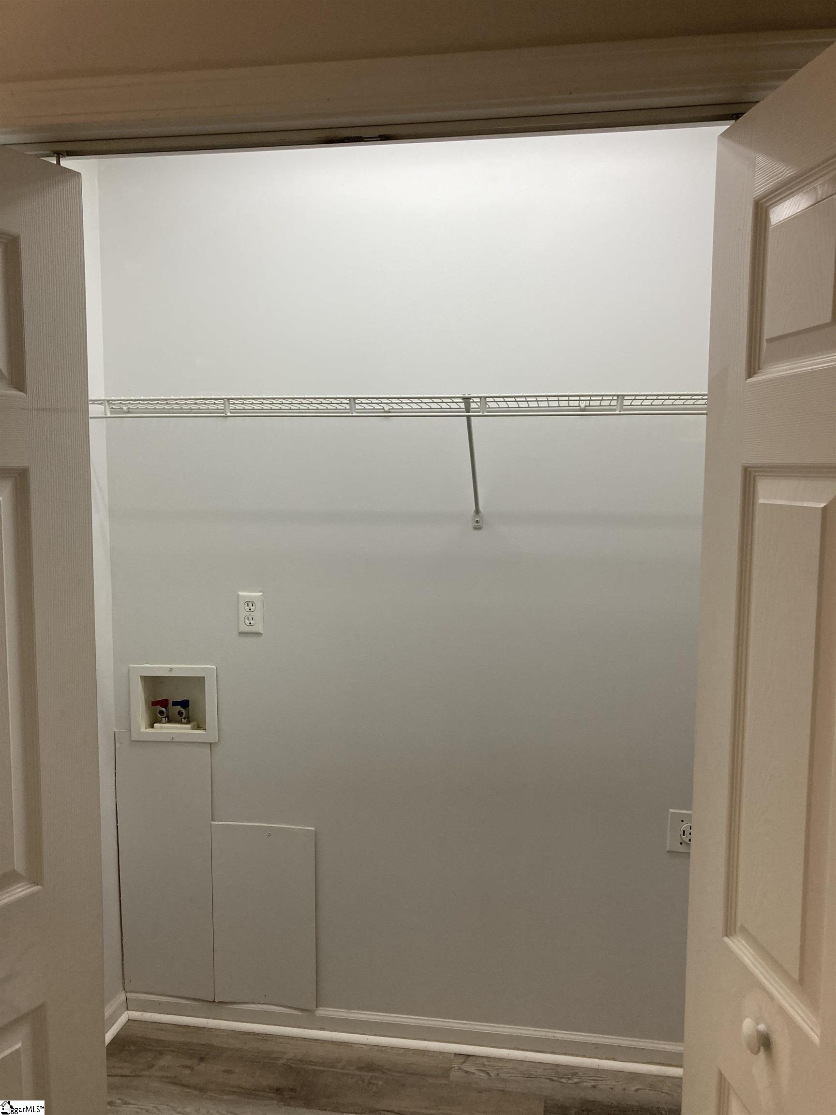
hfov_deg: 49.7
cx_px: 418
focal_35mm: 28
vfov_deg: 63.4
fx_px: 902
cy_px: 558
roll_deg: -1.1
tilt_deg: -3.7
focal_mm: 3.99
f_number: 1.8
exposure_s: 1/60
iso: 64
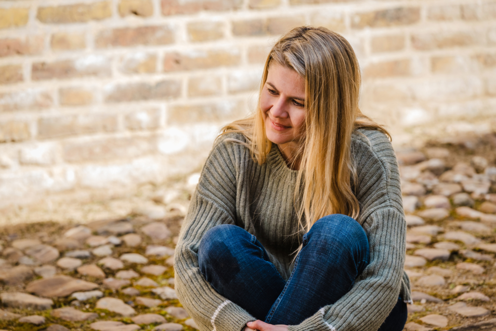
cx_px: 248
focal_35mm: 200
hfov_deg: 10.3
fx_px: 2756
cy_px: 166
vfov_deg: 6.9
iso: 800
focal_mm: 200
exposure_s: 1/800
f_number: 5
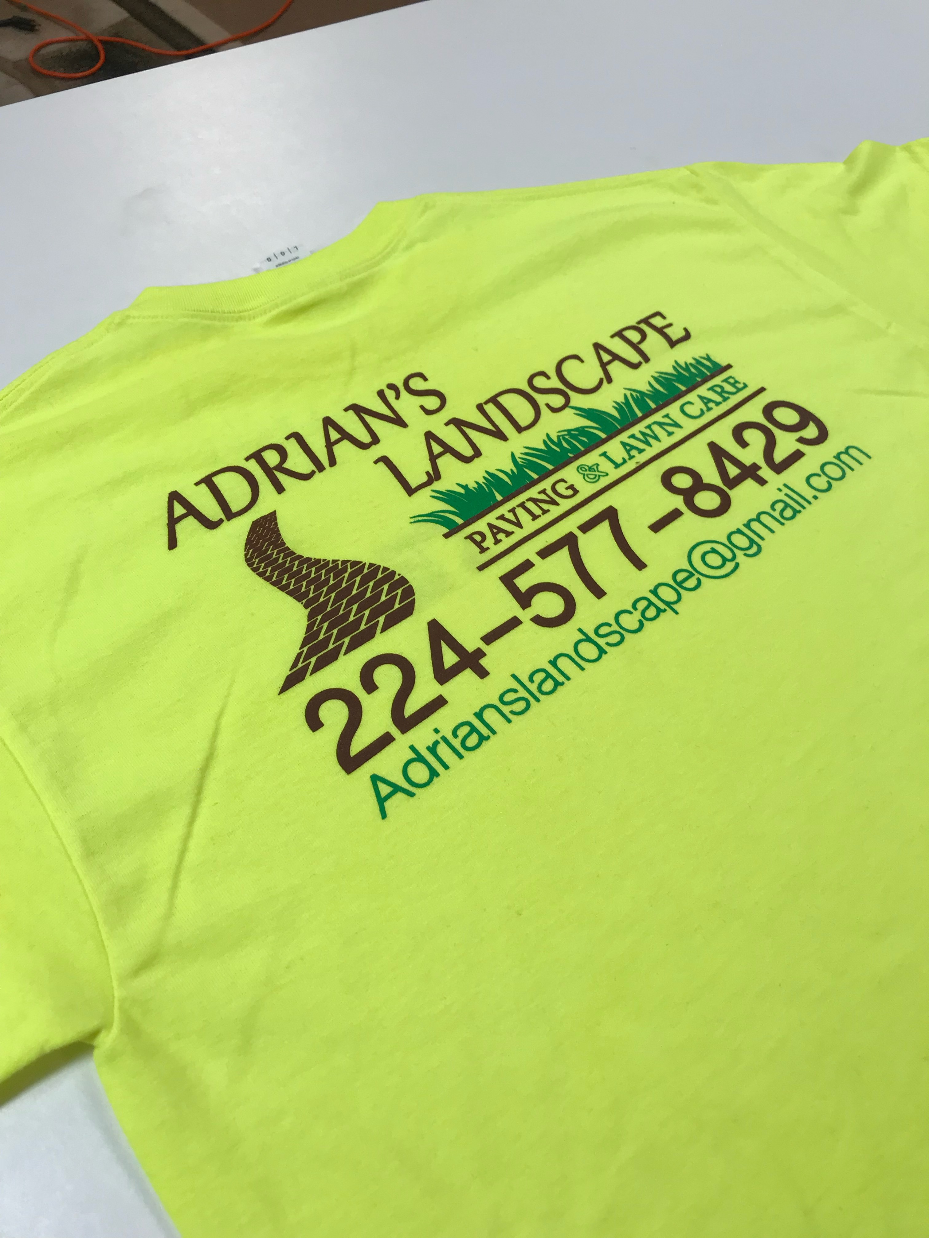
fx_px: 1002
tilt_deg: -52.7
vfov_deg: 63.4
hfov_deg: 49.7
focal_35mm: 28
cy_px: 619
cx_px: 464
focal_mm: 3.99
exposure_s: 1/60
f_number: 1.8
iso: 32
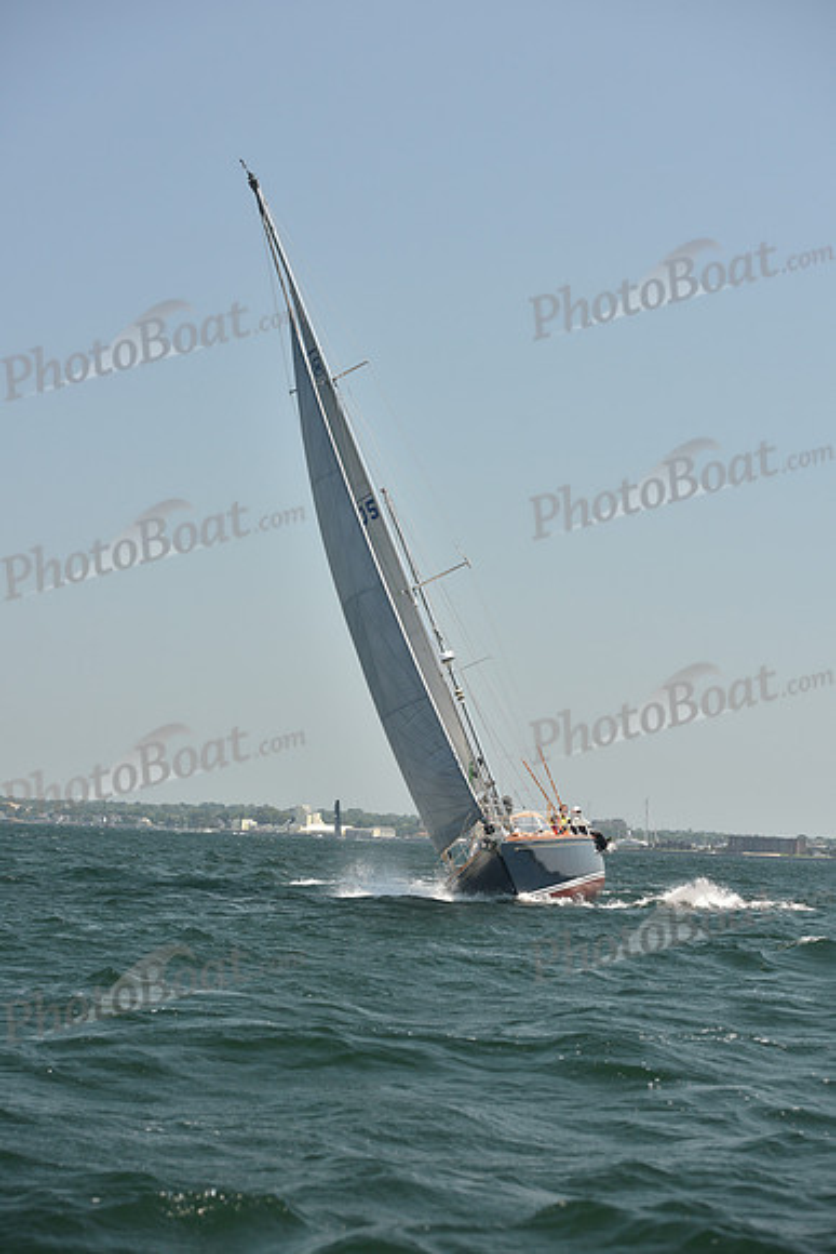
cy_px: 627
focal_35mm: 75
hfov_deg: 18.2
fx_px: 2611
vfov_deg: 27.0
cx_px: 418
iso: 250
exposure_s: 1/640
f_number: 5.6
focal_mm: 75
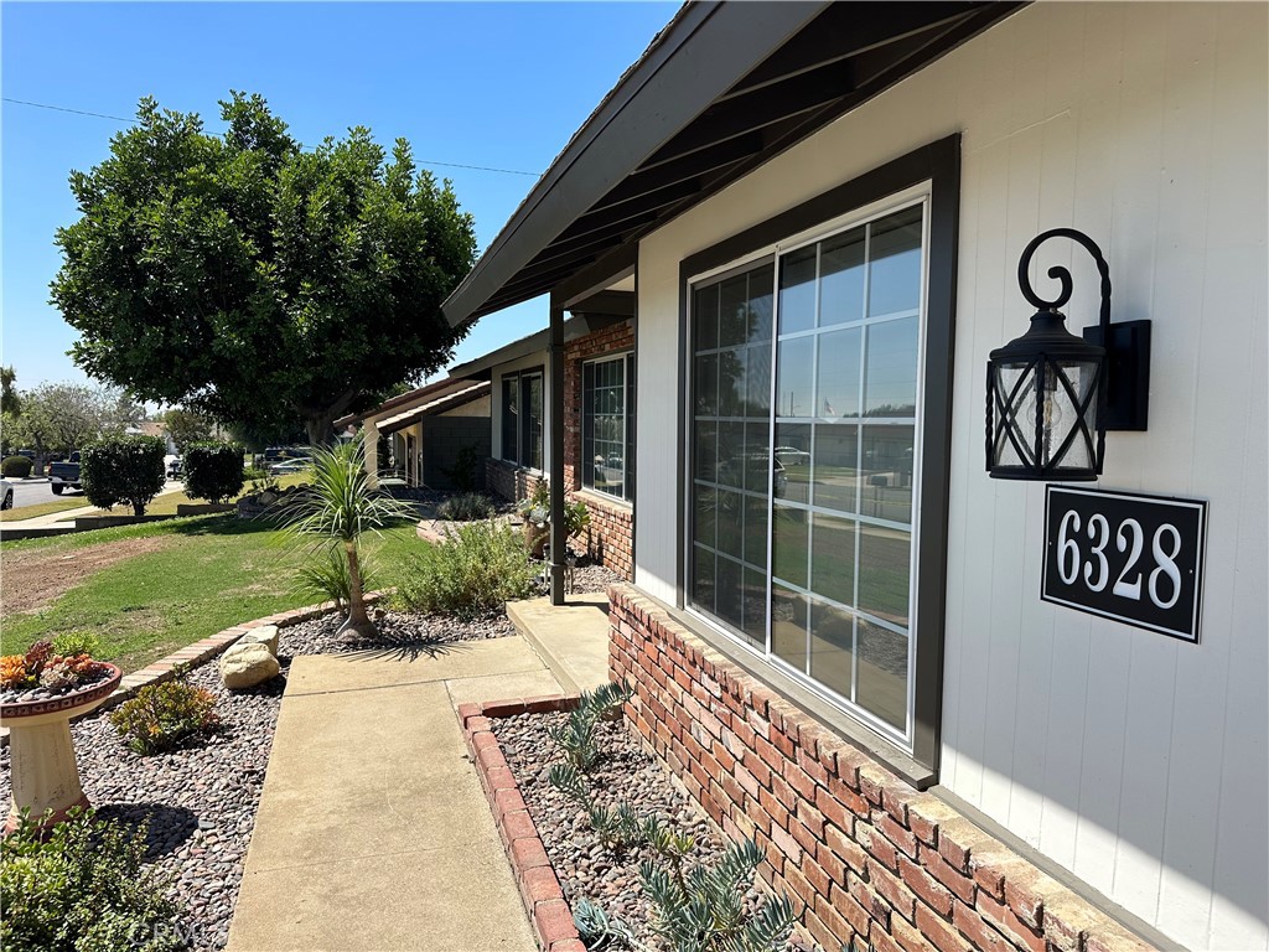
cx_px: 634
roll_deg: -0.9
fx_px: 880
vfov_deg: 56.8
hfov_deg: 71.6
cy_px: 476
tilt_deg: -3.5
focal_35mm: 24
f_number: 1.78
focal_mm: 6.86
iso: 80
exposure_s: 1/4016
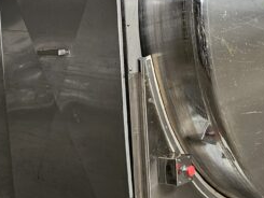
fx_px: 549
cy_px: 71
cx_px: 141
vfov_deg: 20.4
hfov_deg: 27.0
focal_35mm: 72
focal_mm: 5.4
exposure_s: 1/100
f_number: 1.8
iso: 400
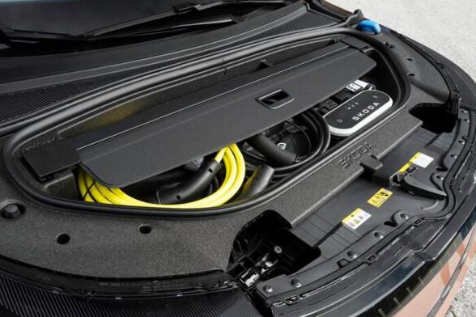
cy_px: 150
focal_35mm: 30
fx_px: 397
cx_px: 217
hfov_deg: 61.8
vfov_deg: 43.6
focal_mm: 24
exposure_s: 1/200
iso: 200
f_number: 8
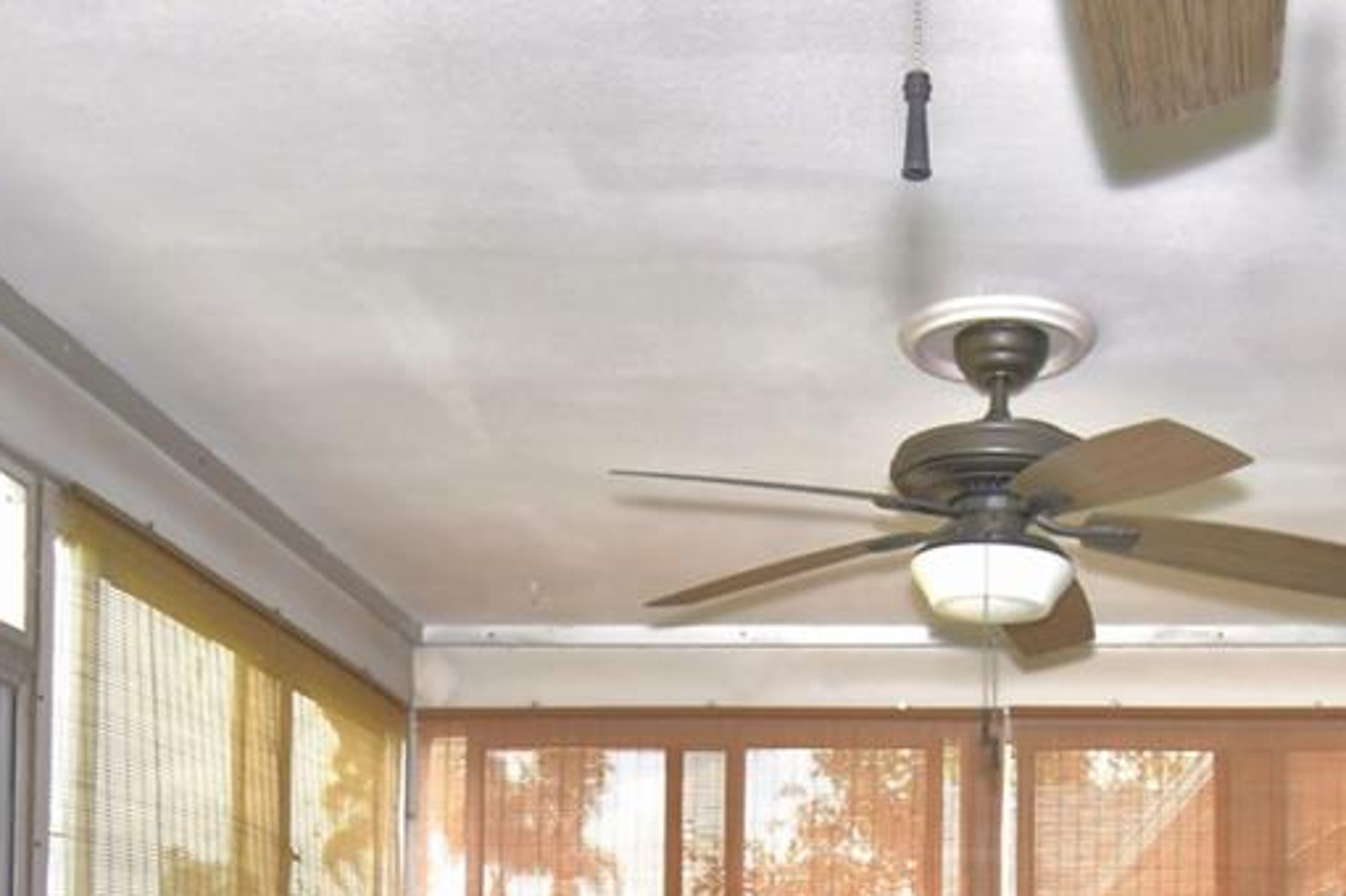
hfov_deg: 41.4
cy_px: 1046
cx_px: 890
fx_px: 1756
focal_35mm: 47
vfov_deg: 25.9
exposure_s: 1/60
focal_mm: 10
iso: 200
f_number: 4.5
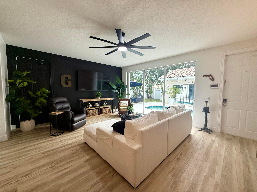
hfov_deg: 102.1
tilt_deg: -3.6
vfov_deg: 85.7
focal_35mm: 14
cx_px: 128
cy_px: 96
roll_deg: -0.9
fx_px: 104
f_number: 2.2
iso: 100
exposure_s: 1/120
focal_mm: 2.22
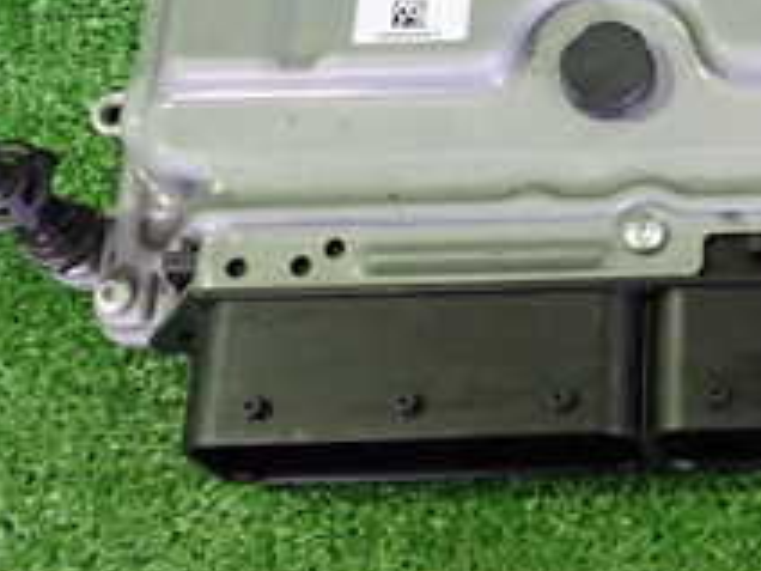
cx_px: 862
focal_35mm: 85
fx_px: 1869
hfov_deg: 21.7
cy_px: -32
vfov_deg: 16.9
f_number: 2.3
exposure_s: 1/30
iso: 640
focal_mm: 5.4
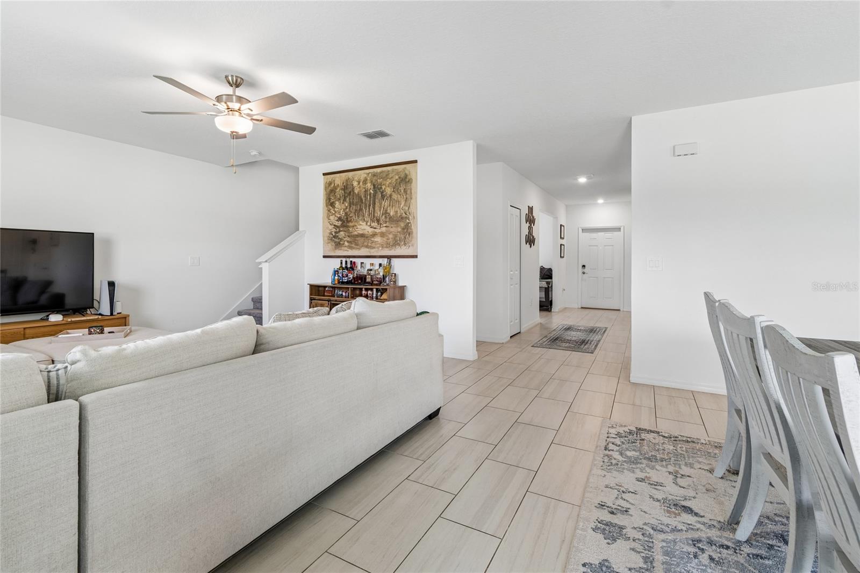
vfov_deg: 77.3
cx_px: 430
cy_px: 286
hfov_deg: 100.4
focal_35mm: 15
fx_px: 358
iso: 100
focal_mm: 10
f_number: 7.1
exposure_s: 1/8
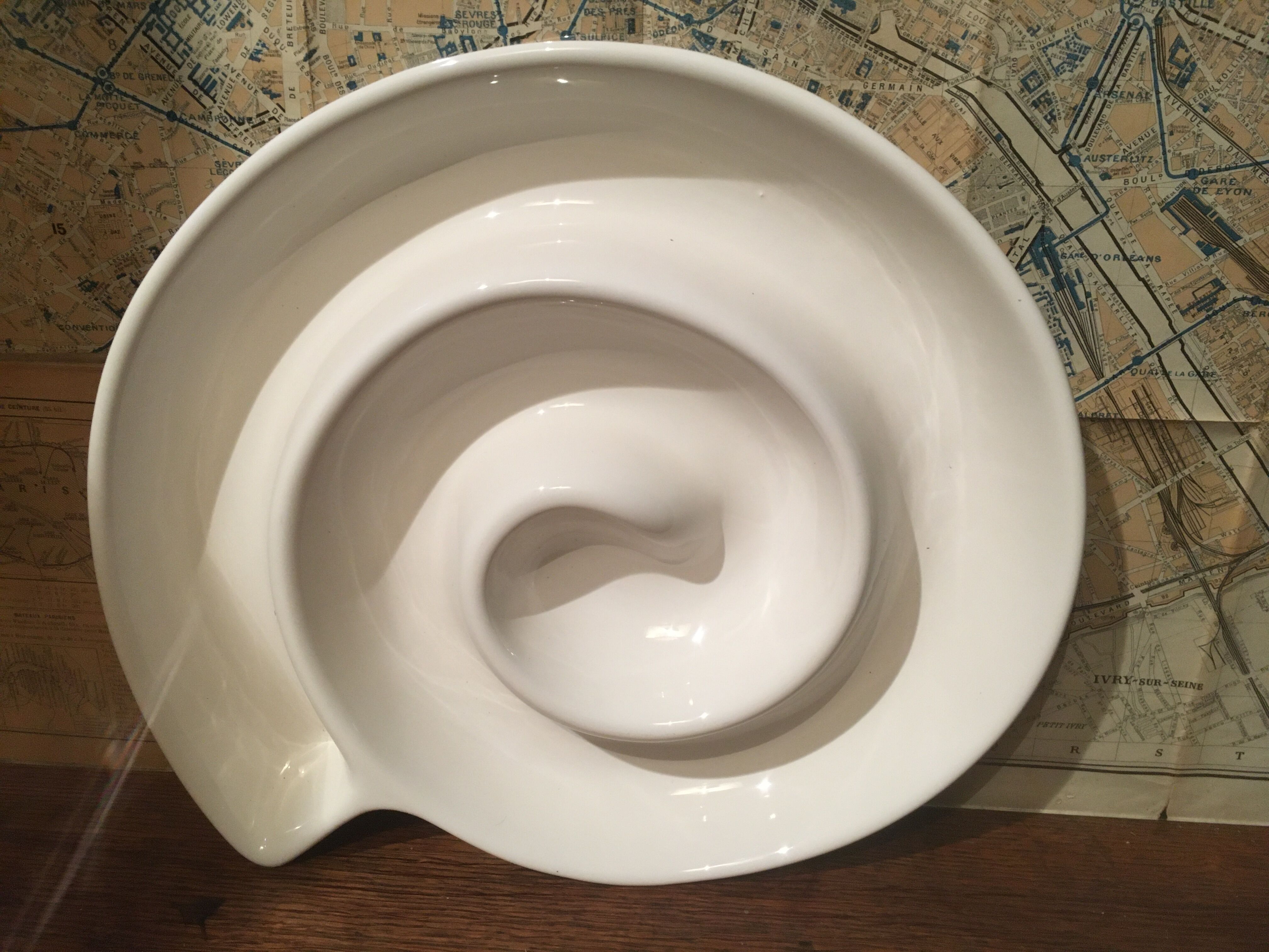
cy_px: 476
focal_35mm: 29
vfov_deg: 48.2
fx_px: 1063
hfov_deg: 61.7
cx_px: 634
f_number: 2.2
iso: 200
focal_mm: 4.15
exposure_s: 1/33
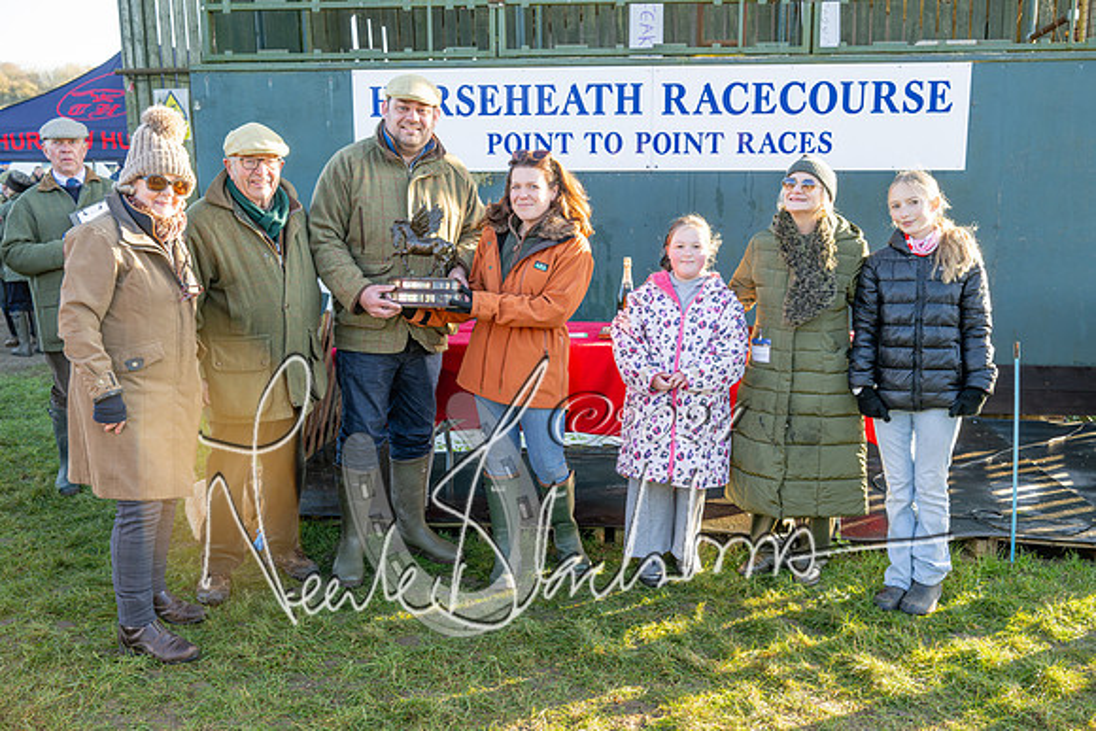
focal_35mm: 35
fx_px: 1066
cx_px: 548
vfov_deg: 37.9
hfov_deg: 54.4
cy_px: 366
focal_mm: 35
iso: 400
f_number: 5
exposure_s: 1/250
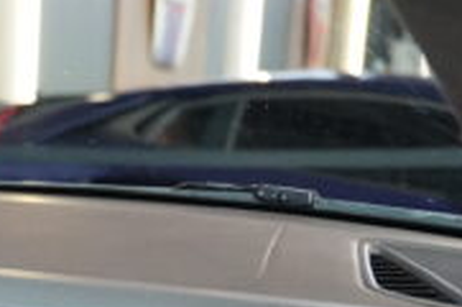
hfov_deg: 16.9
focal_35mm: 102
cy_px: 504
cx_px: -345
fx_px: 1307
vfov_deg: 12.5
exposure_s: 1/80
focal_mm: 24
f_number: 2.8
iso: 2500
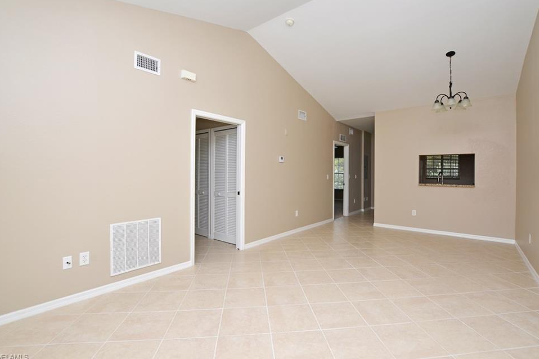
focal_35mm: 16
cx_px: 277
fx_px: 239
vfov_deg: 73.7
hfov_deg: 96.7
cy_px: 171
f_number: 8
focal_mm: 10
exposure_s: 1/60
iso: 200
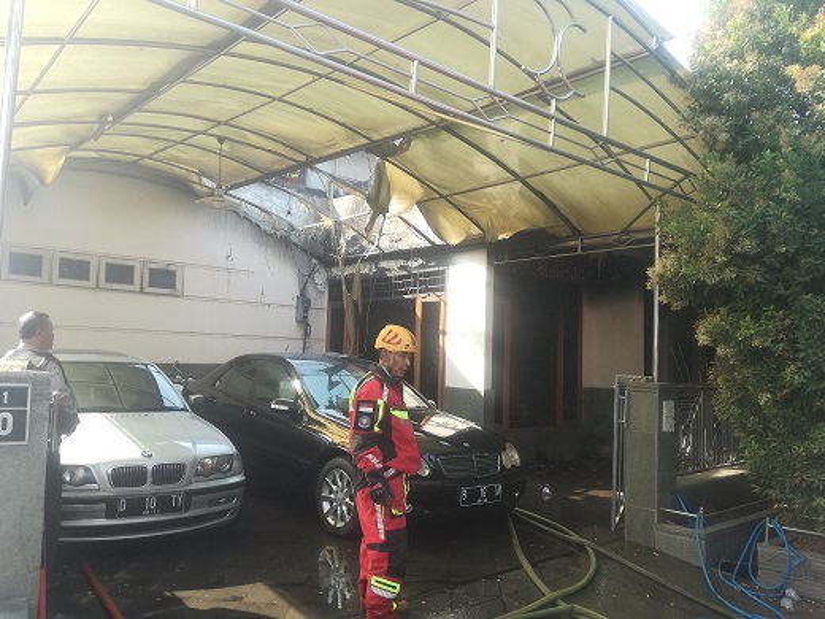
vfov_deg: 51.4
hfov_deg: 65.3
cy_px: 310
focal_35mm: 27
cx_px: 412
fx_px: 643
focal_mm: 3.79
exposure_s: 1/152
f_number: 2
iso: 50
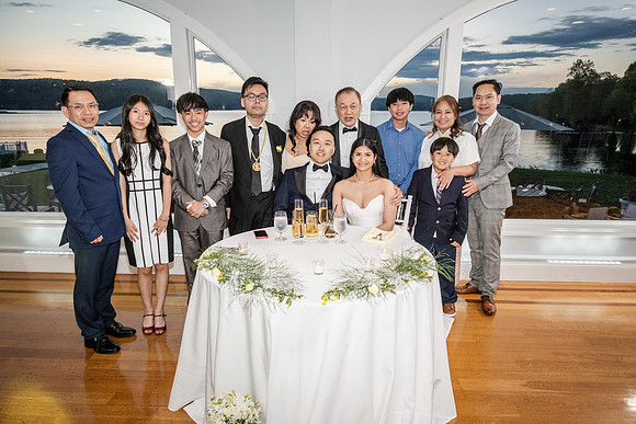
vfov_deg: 53.2
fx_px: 424
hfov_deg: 73.7
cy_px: 212
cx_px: 318
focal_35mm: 24
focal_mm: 16
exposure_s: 1/160
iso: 800
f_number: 3.6
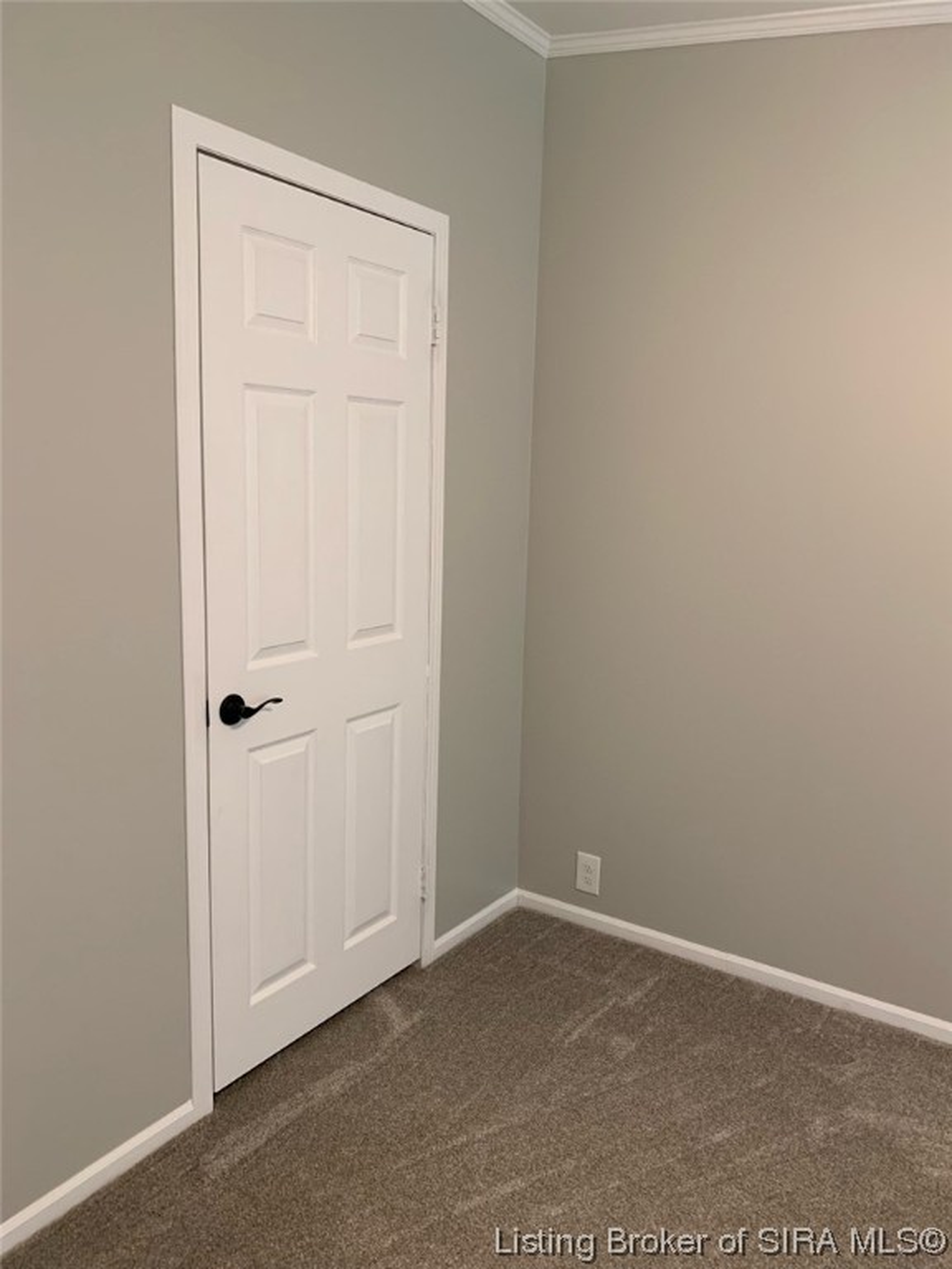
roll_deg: -2.2
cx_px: 476
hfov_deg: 53.1
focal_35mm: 26
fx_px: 953
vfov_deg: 67.3
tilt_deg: -9.4
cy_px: 634
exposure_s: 1/60
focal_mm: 4.25
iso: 125
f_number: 1.8
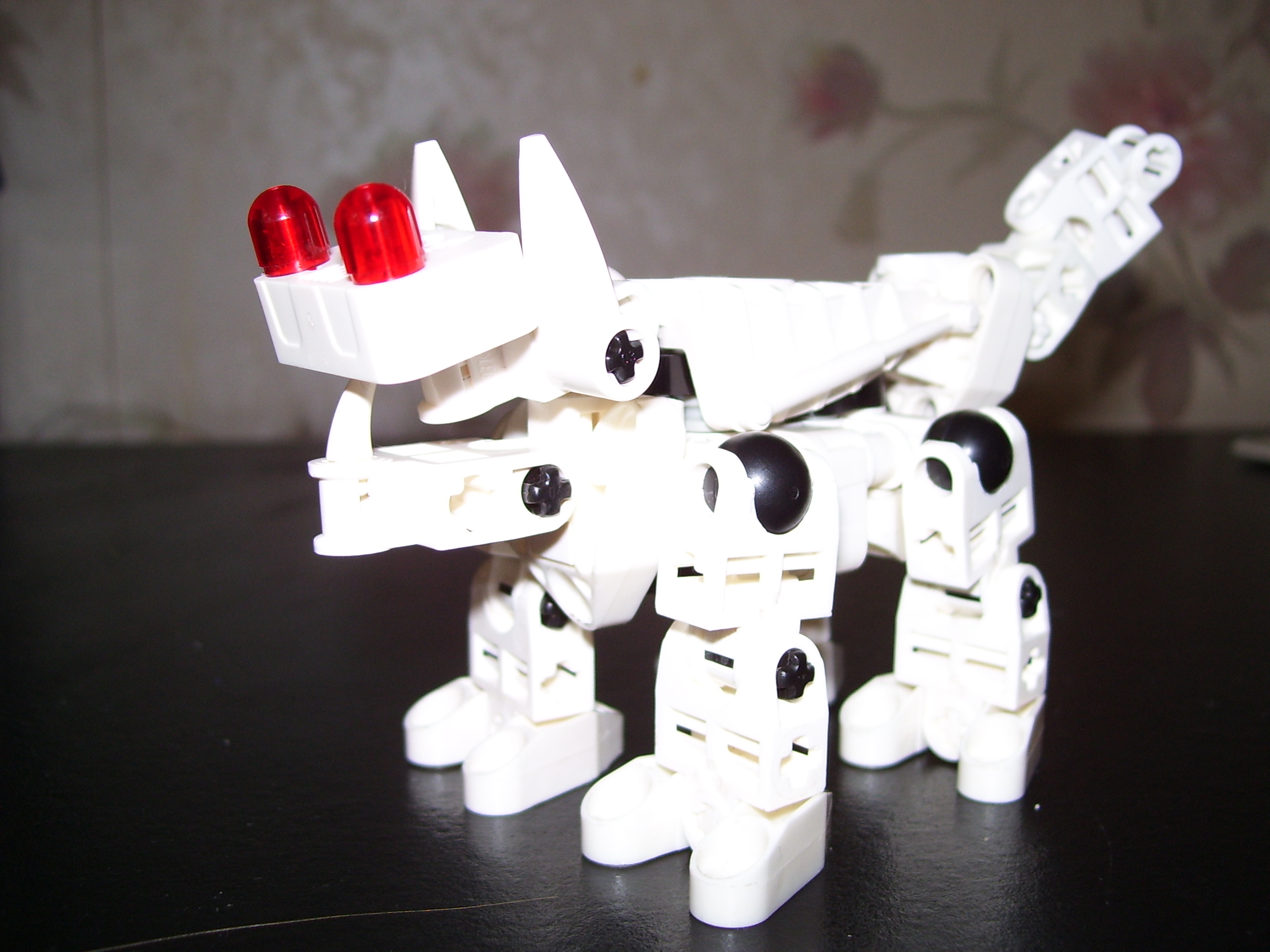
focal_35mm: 36
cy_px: 476
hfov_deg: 51.4
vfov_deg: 39.7
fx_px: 1321
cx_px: 635
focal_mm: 6
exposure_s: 1/60
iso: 80
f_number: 2.7
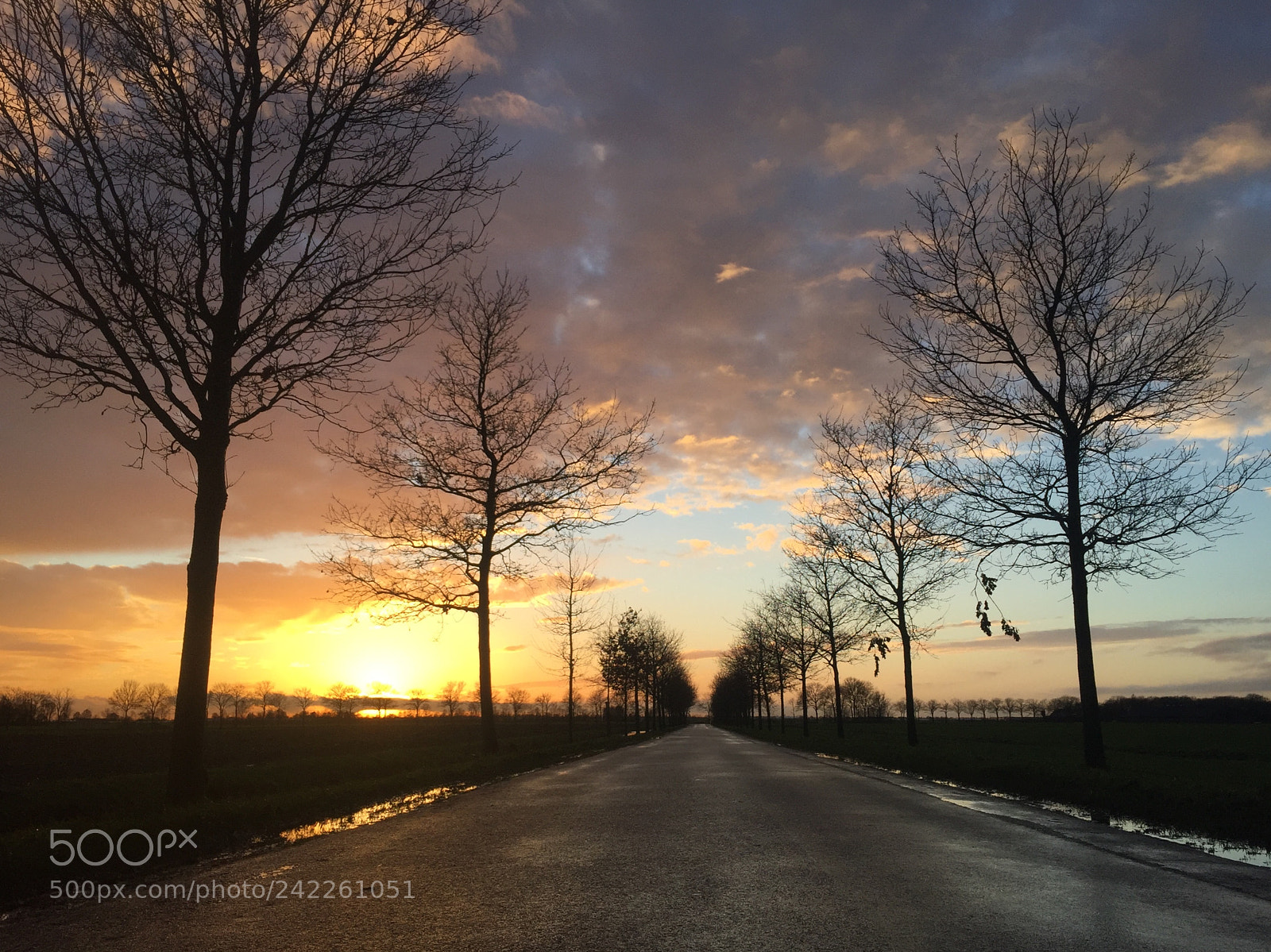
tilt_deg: +11.7
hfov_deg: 61.7
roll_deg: +2.2
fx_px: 1064
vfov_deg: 48.2
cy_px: 476
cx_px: 636
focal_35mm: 29
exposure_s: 1/638
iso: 32
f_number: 2.2
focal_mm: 4.15
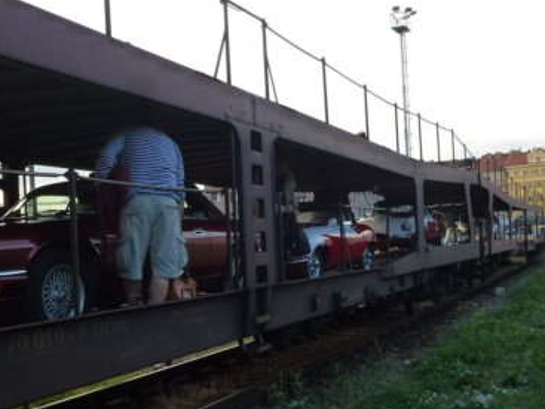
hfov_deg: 42.1
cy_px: 245
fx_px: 708
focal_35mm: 45
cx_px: 258
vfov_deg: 32.1
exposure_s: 1/80
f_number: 3.6
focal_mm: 5.9
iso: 160
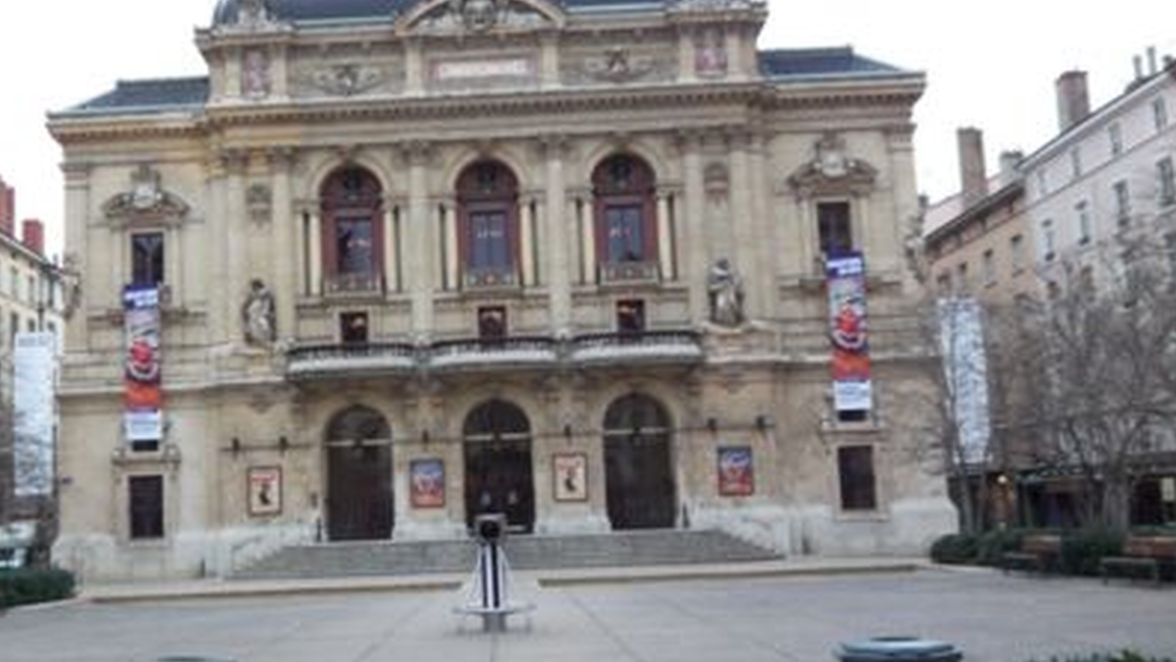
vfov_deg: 31.2
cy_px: 383
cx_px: 478
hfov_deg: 52.5
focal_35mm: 38
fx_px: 1185
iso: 50
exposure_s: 1/40
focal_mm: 3.8
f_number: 2.8
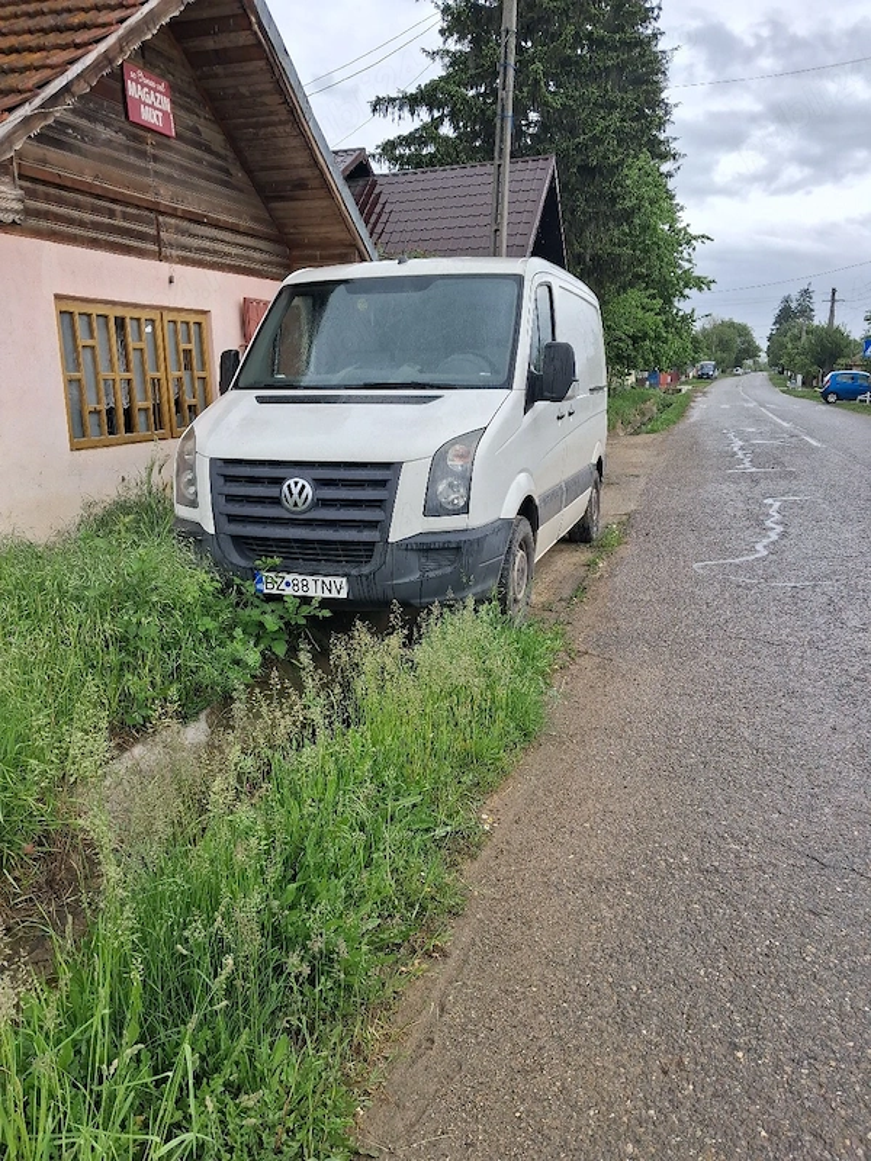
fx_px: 906
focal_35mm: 27
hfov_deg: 51.4
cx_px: 436
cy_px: 580
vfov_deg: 65.3
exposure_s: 1/435
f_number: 1.8
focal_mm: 4
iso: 25
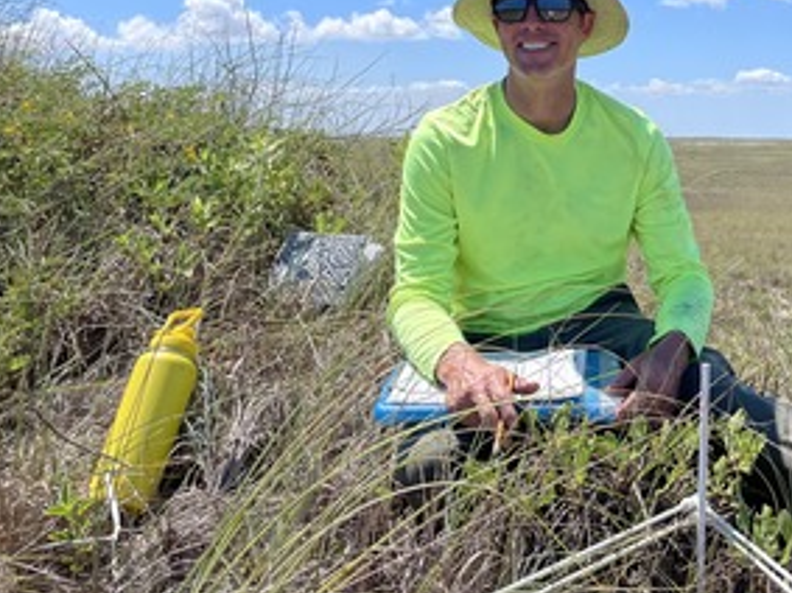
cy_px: 178
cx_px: 655
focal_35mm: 46
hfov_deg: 39.3
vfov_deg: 31.1
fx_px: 1052
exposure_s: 1/4132
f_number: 1.6
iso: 32
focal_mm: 4.2
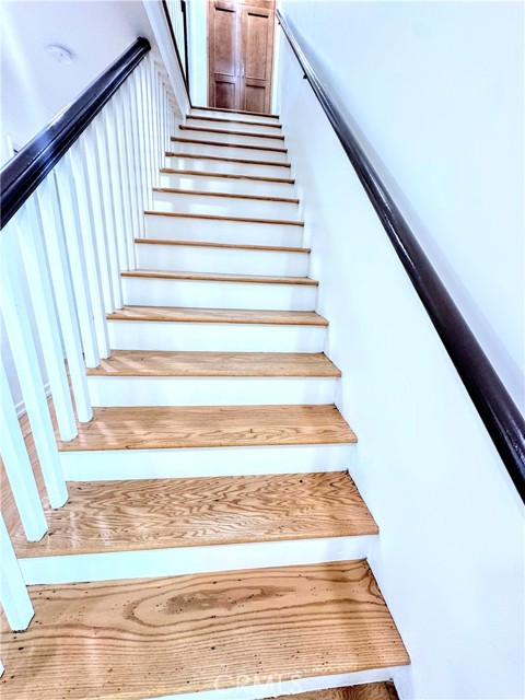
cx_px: 262
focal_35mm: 14
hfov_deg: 85.7
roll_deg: -4.9
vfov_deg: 102.1
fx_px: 283
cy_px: 350
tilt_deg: -17.2
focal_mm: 2.22
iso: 320
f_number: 2.2
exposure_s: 1/120
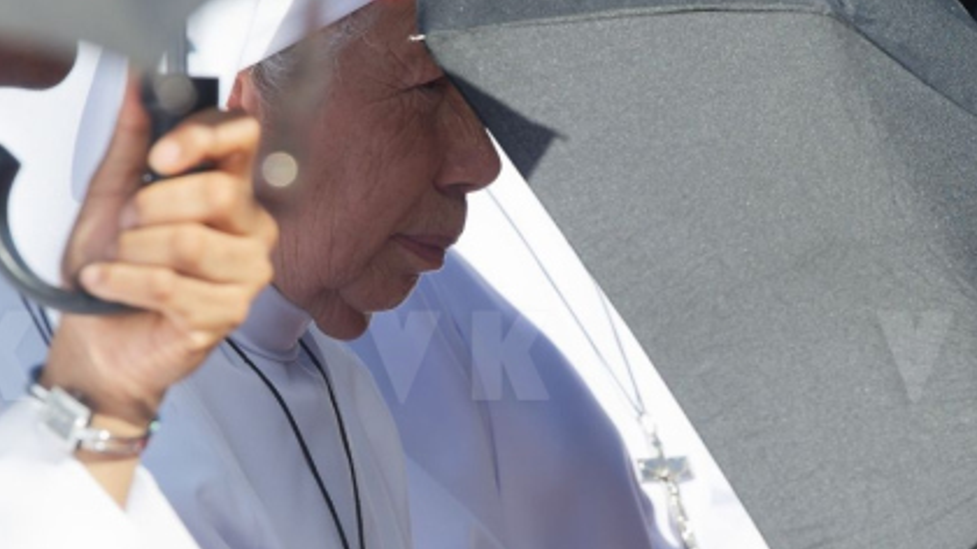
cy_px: 441
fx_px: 14297
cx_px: 705
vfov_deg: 2.2
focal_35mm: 552
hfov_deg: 3.9
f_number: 6.3
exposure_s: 1/500
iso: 250
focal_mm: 185
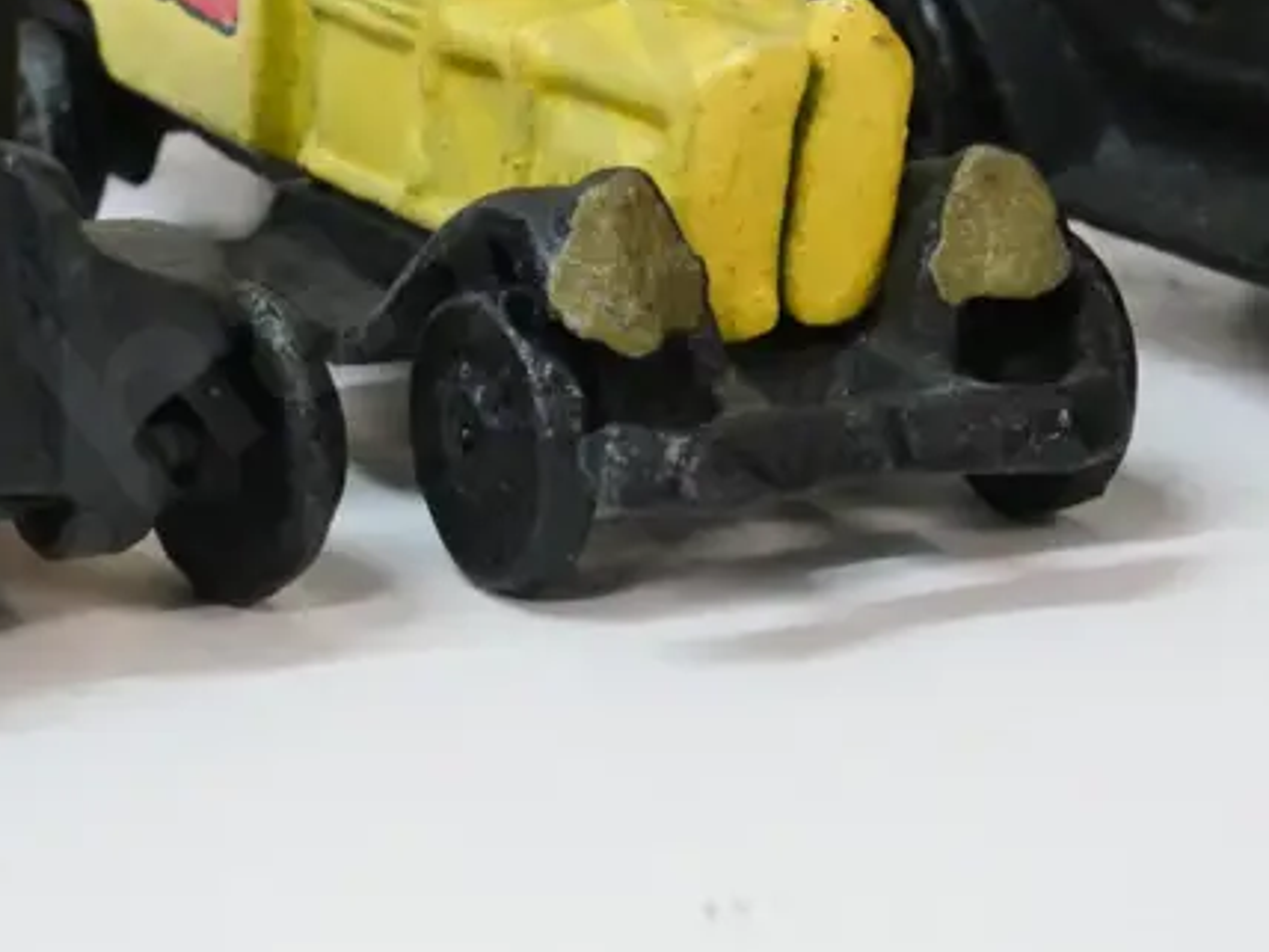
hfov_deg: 17.9
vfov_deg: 13.3
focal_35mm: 110
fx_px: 4033
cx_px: 652
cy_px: 42
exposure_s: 1/125
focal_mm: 23
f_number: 5.1
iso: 3200
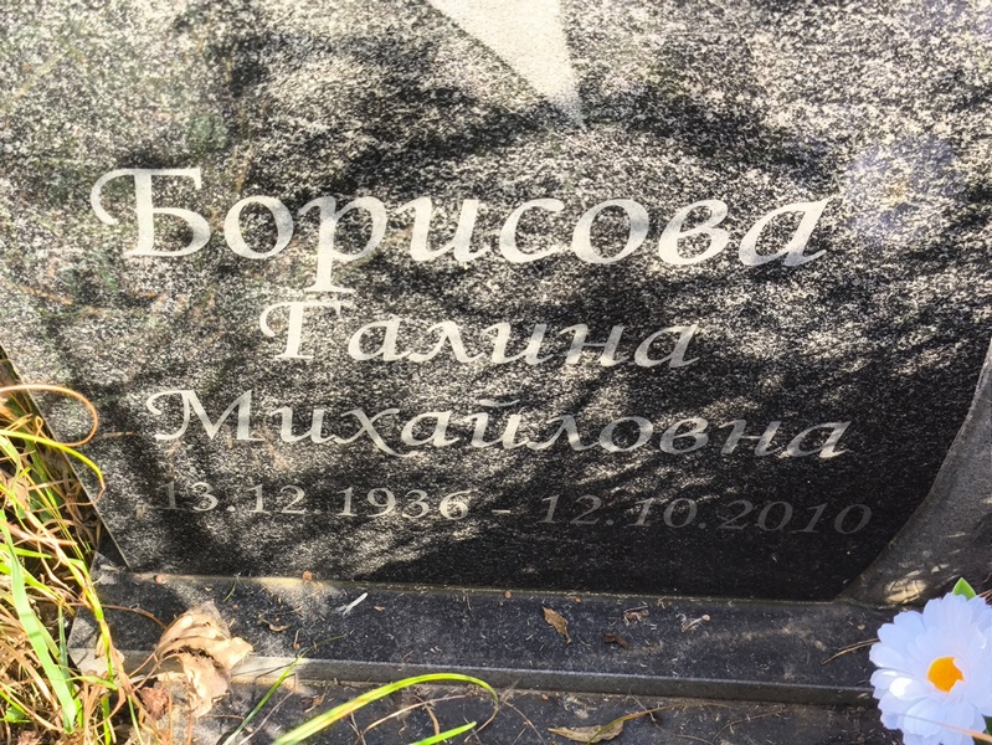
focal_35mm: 50
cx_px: 496
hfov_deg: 38.2
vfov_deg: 29.1
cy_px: 372
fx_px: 1434
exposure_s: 1/147
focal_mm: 4.71
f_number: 1.7
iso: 50
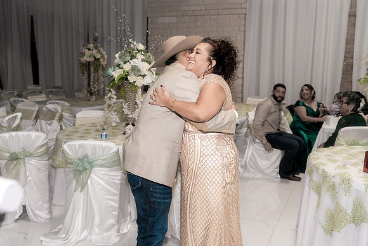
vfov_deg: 37.9
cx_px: 184
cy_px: 123
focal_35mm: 35
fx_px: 358
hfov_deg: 54.4
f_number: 4
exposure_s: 1/250
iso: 2000
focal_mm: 35
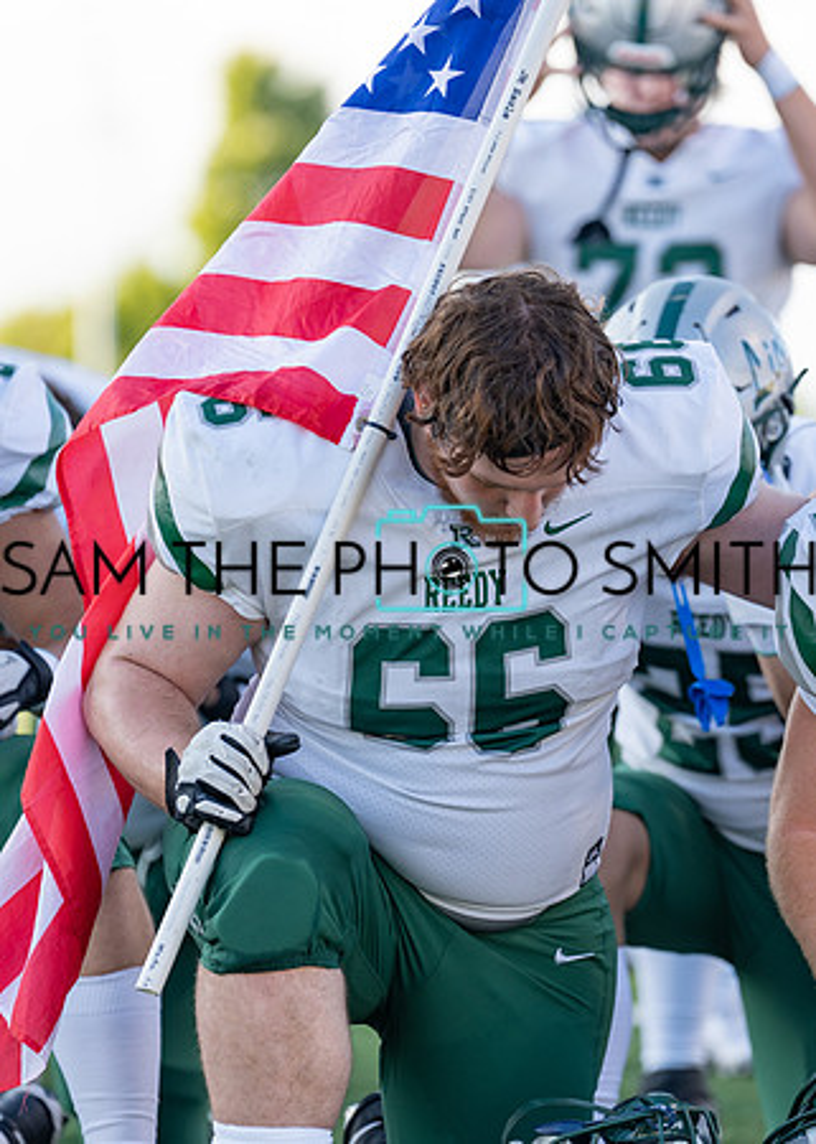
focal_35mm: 271
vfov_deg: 7.4
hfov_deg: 5.3
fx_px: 8813
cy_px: 572
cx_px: 483
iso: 200
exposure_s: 1/500
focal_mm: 185
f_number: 2.8
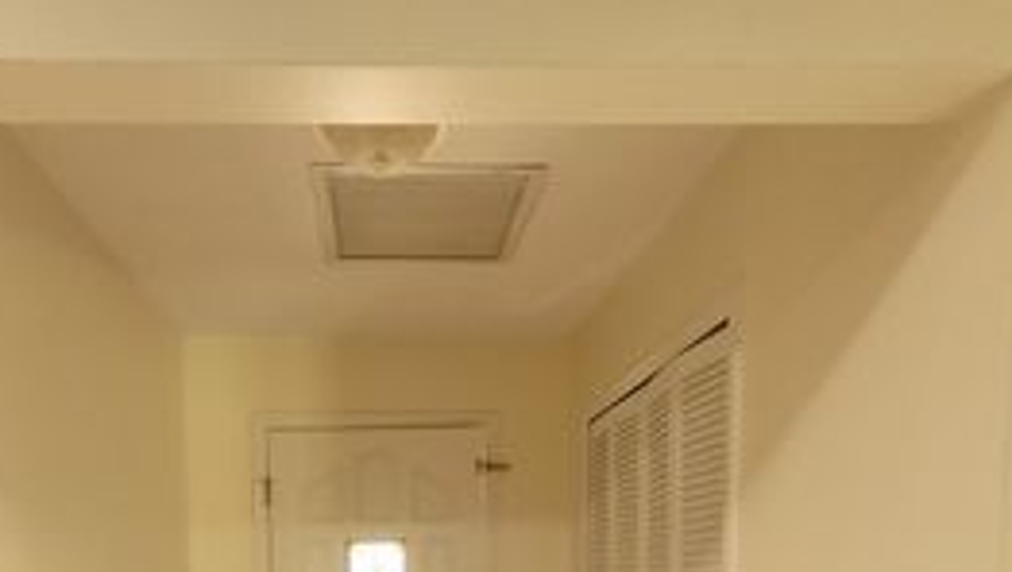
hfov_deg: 69.2
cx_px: 413
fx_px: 725
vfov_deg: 36.1
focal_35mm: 27
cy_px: 640
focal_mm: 1.74
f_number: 2.2
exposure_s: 1/60
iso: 400
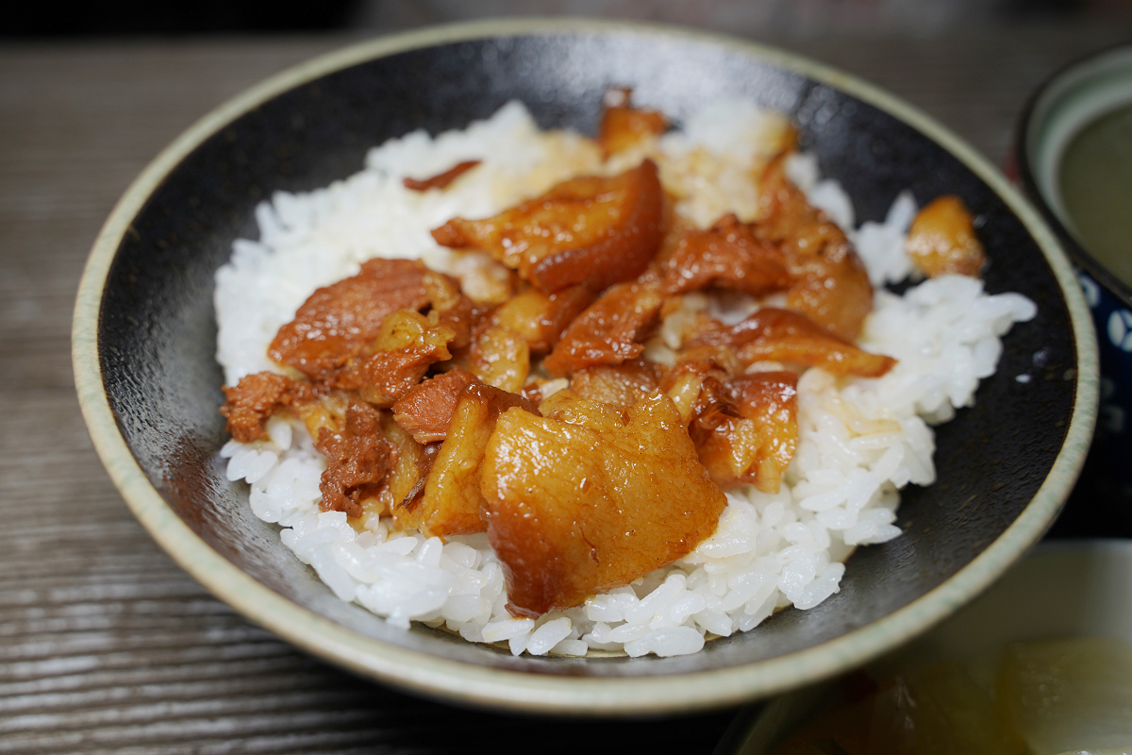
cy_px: 378
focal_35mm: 35
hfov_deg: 54.4
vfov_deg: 37.9
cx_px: 566
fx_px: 1100
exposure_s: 1/125
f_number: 5.6
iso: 100
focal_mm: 35
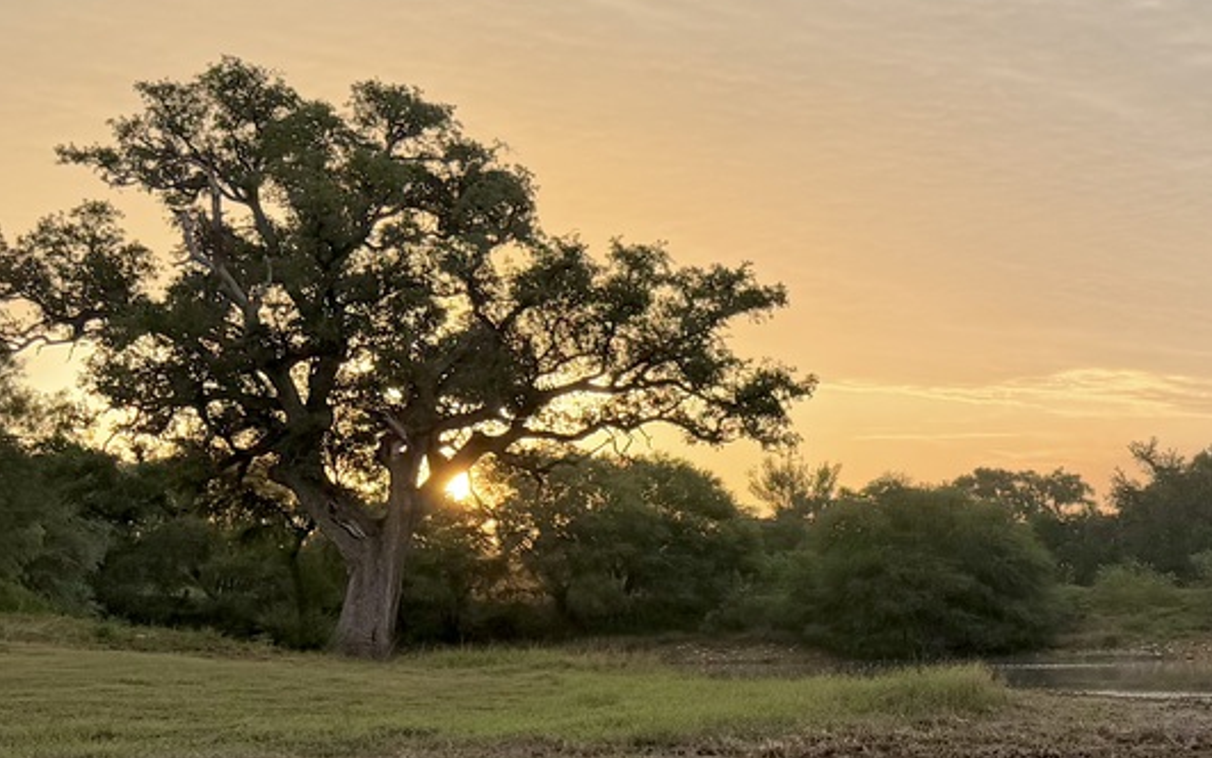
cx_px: 1385
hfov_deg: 26.9
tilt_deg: +2.8
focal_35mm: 69
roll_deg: +0.8
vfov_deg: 18.8
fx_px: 2279
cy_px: 505
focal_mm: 6.76
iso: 80
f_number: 1.78
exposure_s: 1/1314
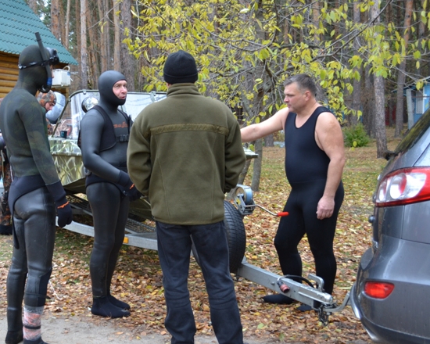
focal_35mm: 45
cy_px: 176
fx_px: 573
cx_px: 134
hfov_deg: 40.5
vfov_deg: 33.4
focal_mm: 22
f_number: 4.5
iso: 400
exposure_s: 1/80
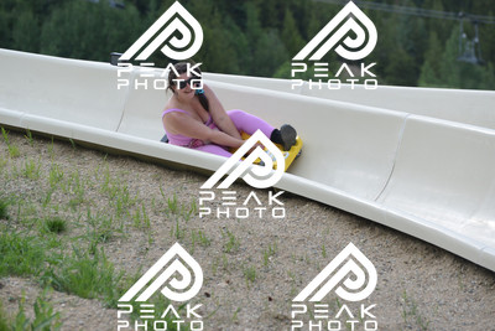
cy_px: 166
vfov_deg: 7.0
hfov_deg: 10.5
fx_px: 2682
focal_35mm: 195
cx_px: 248
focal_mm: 195
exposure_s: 1/1250
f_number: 6.3
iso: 1100
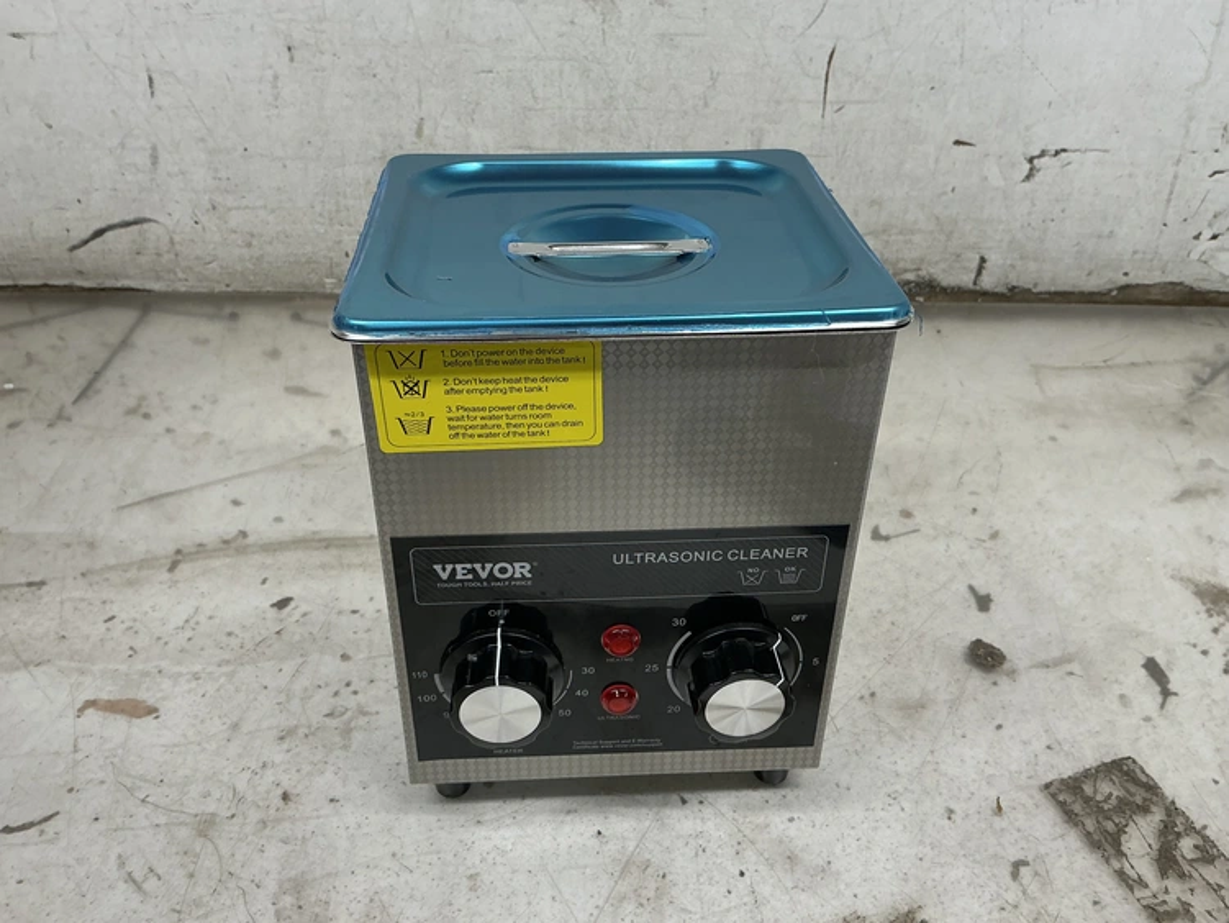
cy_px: 462
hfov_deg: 63.4
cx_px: 614
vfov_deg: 49.8
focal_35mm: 28
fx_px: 994
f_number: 1.8
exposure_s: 1/120
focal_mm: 3
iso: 40
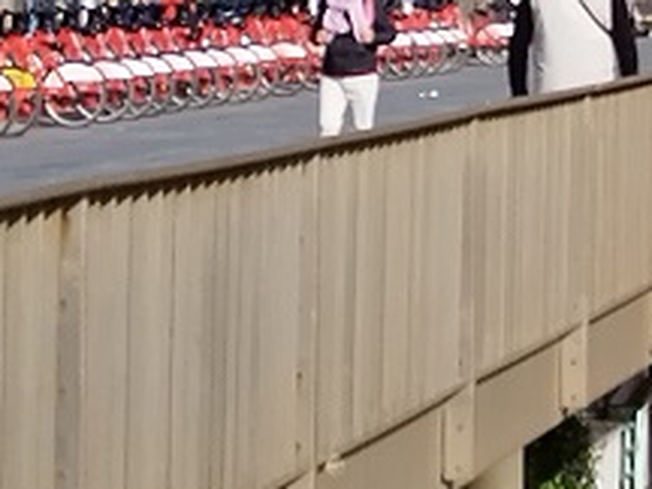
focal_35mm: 193
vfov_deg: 7.6
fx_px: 3635
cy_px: -106
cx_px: 884
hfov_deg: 10.0
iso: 100
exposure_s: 1/1123
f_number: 1.9
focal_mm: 6.24
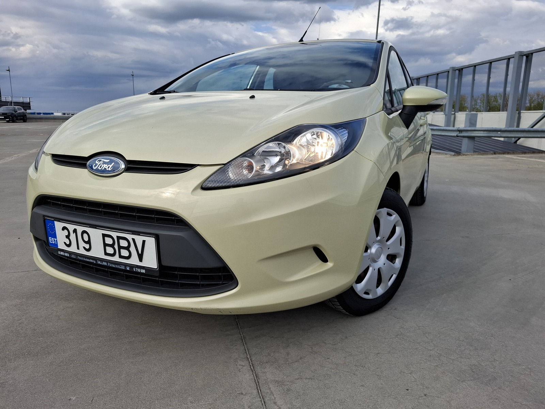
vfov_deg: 58.9
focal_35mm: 23
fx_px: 362
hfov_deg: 73.9
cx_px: 272
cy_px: 204
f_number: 1.8
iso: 50
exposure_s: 1/1189
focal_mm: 5.54
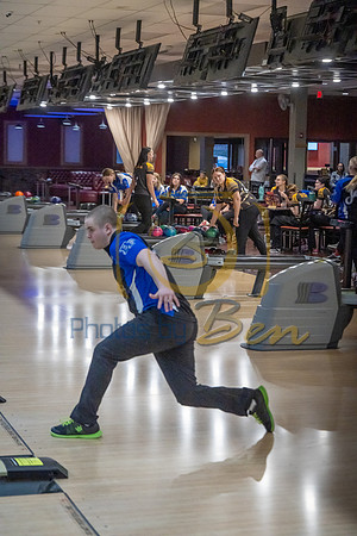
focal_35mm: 76
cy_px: 268
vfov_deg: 26.7
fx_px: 1130
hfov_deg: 17.9
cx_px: 178
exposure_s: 1/800
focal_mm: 76
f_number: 3.5
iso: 4000
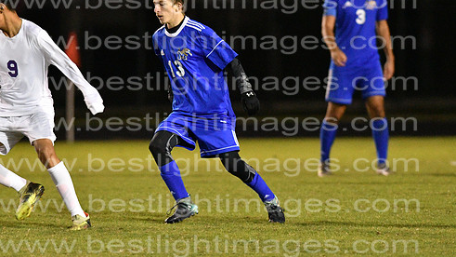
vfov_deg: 2.2
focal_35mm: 557
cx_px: 209
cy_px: 104
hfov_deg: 3.9
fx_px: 6734
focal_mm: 300
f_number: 3.5
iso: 10000
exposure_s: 1/640
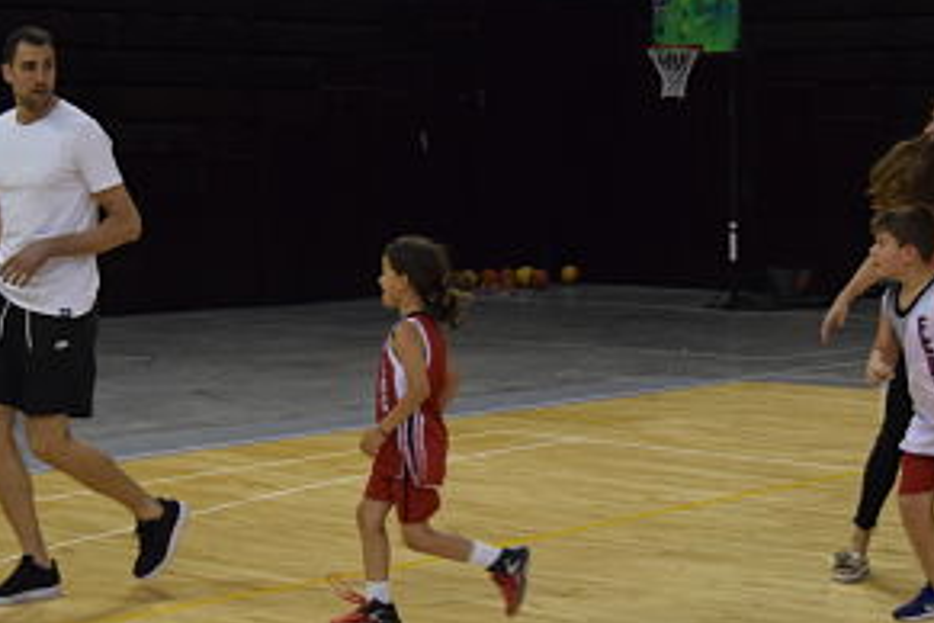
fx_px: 2283
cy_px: 289
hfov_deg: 23.1
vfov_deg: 15.5
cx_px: 488
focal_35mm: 88
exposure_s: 1/200
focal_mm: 38
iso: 3200
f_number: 4.8
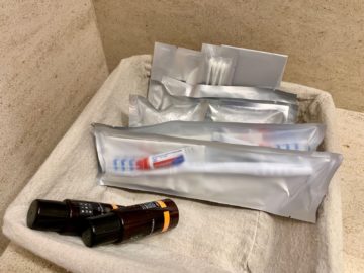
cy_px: 136
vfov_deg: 53.1
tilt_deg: -46.9
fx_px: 273
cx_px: 182
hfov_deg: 67.3
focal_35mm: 26
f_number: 1.8
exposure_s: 1/60
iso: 125
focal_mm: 4.25
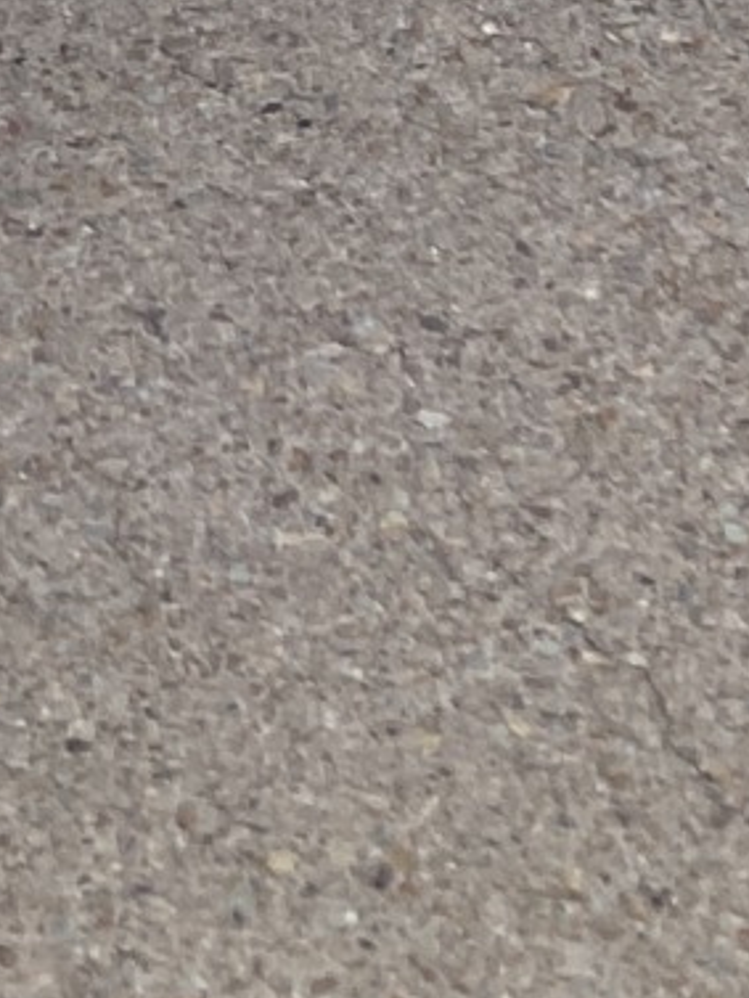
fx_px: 5478
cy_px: -2197
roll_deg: +0.6
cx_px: -635
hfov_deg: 7.6
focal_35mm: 190
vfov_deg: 8.4
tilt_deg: -12.4
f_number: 1.8
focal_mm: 3.99
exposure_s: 1/972
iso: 20
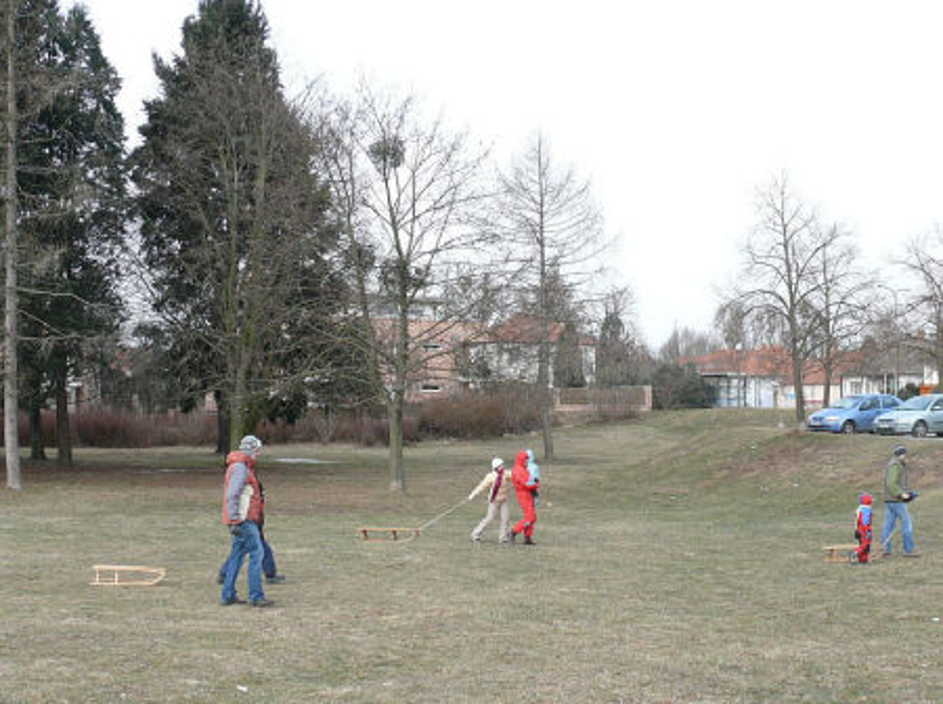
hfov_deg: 52.7
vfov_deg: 40.6
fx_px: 952
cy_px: 352
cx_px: 472
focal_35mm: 35
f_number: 4
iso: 100
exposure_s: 1/200
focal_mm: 7.4
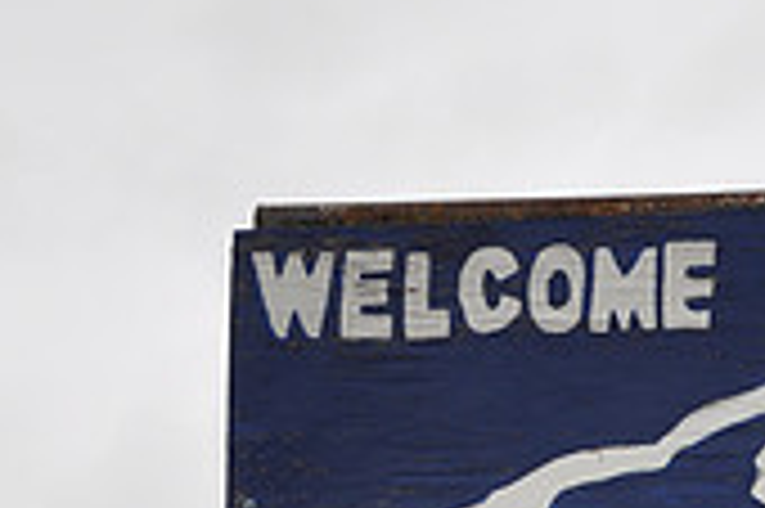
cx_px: 963
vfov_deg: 7.7
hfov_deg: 11.5
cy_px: 829
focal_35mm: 174
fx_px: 3694
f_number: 6.3
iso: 200
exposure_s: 1/40
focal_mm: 34
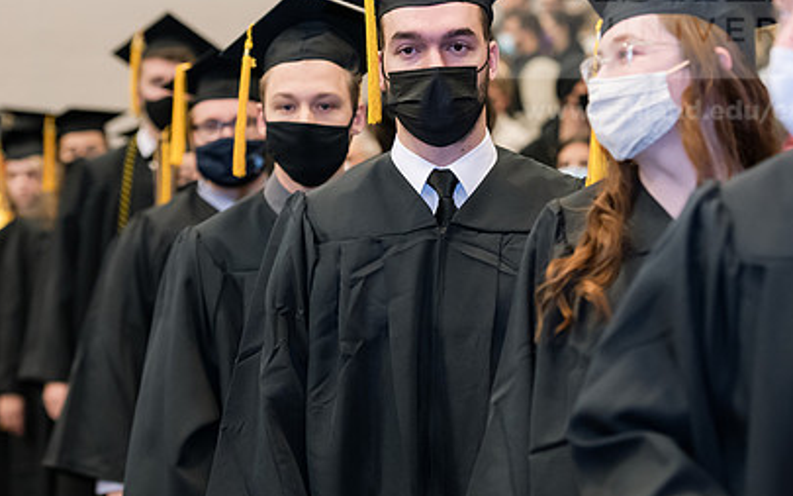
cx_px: 435
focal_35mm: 143
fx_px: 3090
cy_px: 152
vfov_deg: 9.2
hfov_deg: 14.6
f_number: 3.5
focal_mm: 98
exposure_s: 1/200
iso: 1600
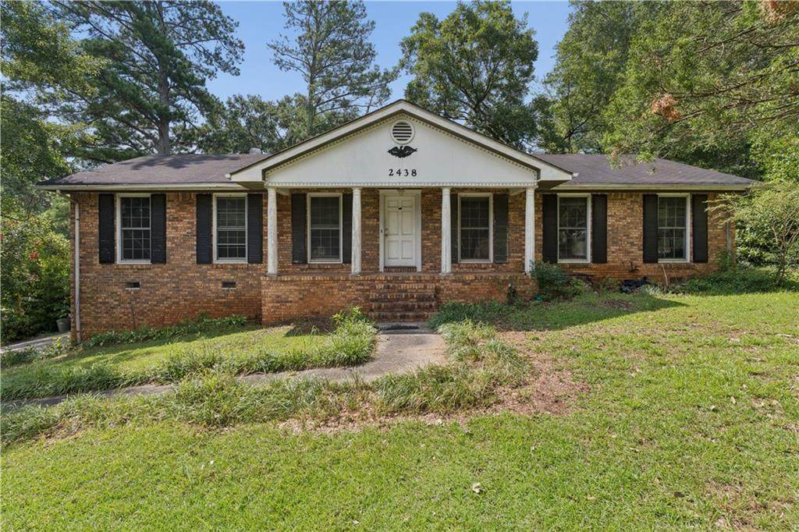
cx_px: 400
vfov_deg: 70.4
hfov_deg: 93.3
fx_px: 377
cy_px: 266
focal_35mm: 17
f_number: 8
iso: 400
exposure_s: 1/500
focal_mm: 17
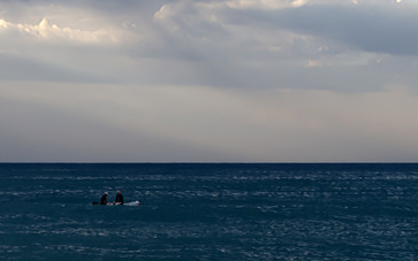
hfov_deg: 12.3
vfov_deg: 7.7
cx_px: 120
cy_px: 178
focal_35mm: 170
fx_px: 1940
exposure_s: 1/125
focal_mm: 45
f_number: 10
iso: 200
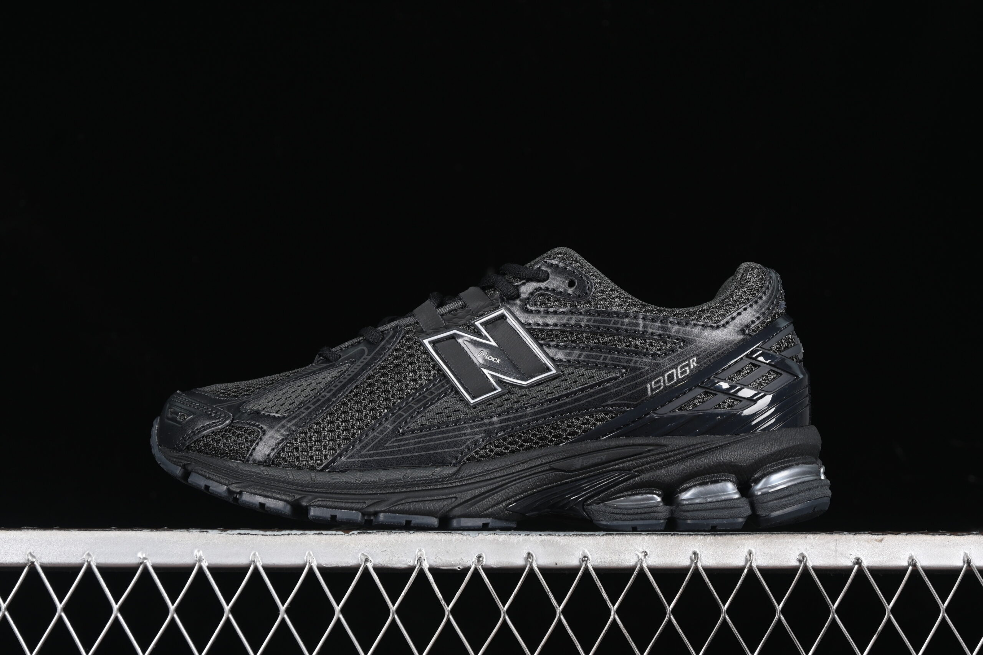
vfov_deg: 18.2
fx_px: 2048
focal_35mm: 75
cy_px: 328
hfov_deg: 27.0
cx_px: 492
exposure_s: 1/60
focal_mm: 50
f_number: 6.3
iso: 160
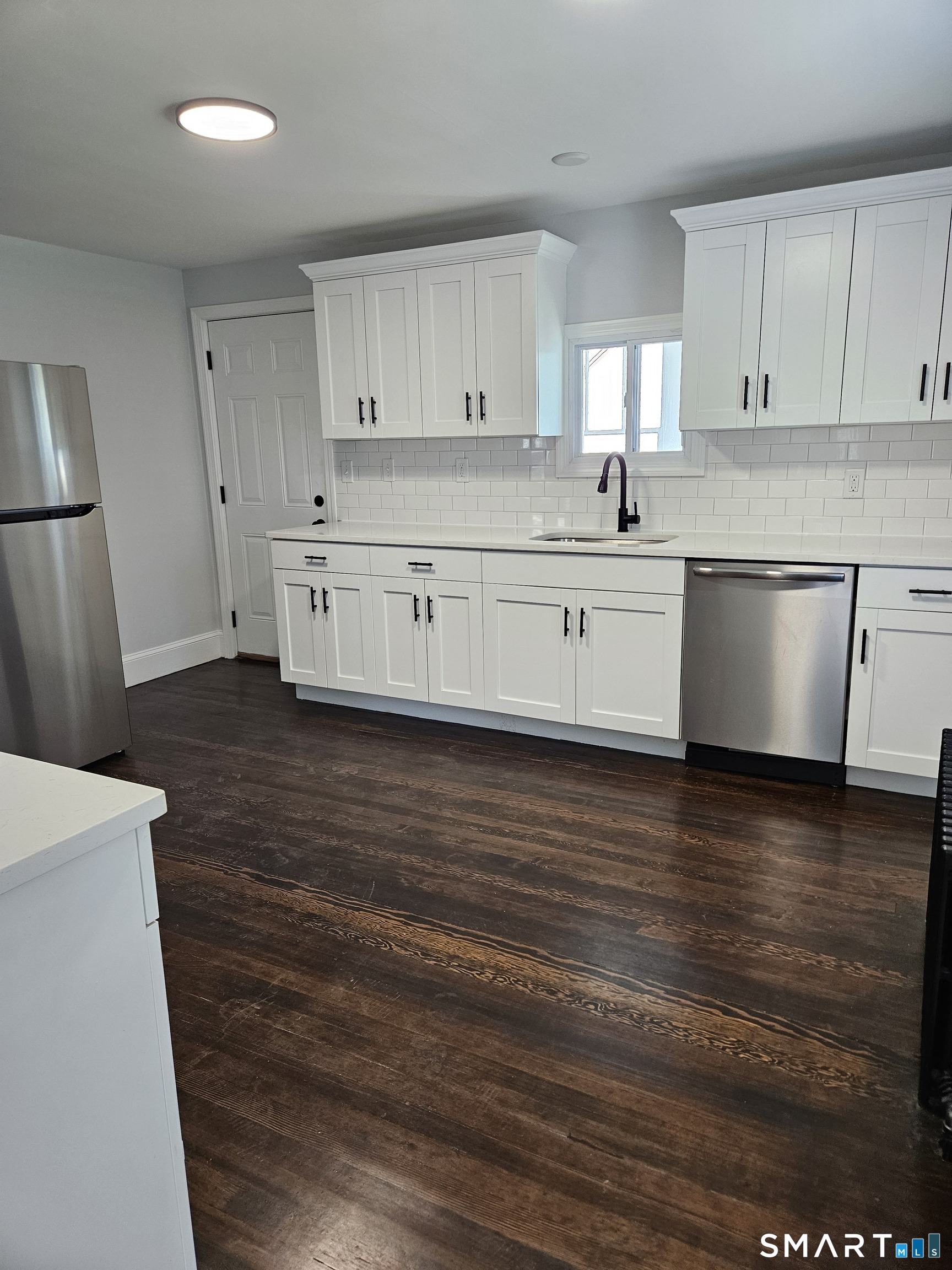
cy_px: 635
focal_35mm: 23
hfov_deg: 58.9
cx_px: 476
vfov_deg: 73.9
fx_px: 843
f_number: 1.8
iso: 160
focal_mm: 5.4
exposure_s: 1/120
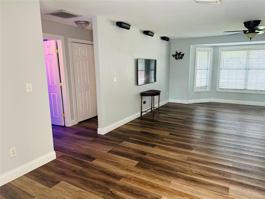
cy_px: 100
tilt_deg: -10.0
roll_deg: +1.0
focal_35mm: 24
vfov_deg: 56.8
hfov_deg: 71.6
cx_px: 132
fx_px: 184
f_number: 1.78
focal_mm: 6.86
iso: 200
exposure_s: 1/120
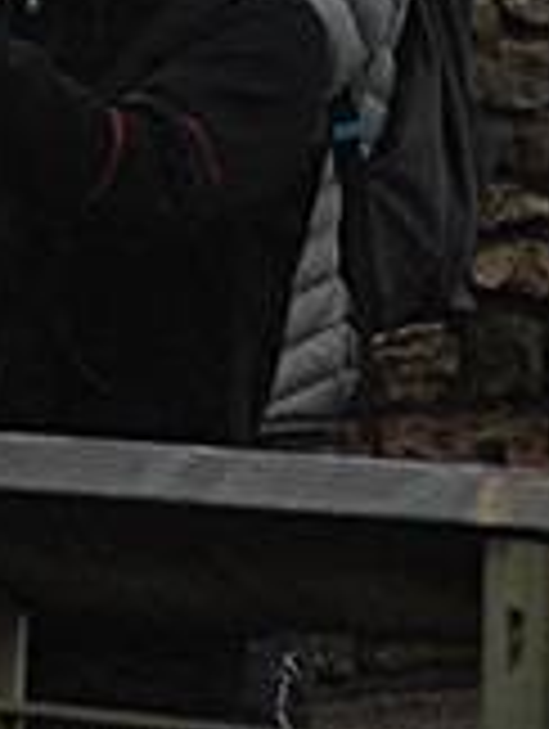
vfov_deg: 2.1
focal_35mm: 961
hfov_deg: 1.6
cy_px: -410
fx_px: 20276
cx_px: -243
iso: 400
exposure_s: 1/400
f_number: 5.6
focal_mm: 135
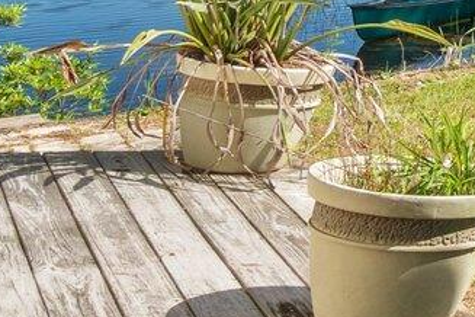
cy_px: -242
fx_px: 1240
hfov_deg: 14.9
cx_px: 1097
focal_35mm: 94
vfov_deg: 13.2
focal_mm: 10
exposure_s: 1/13
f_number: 8
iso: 100
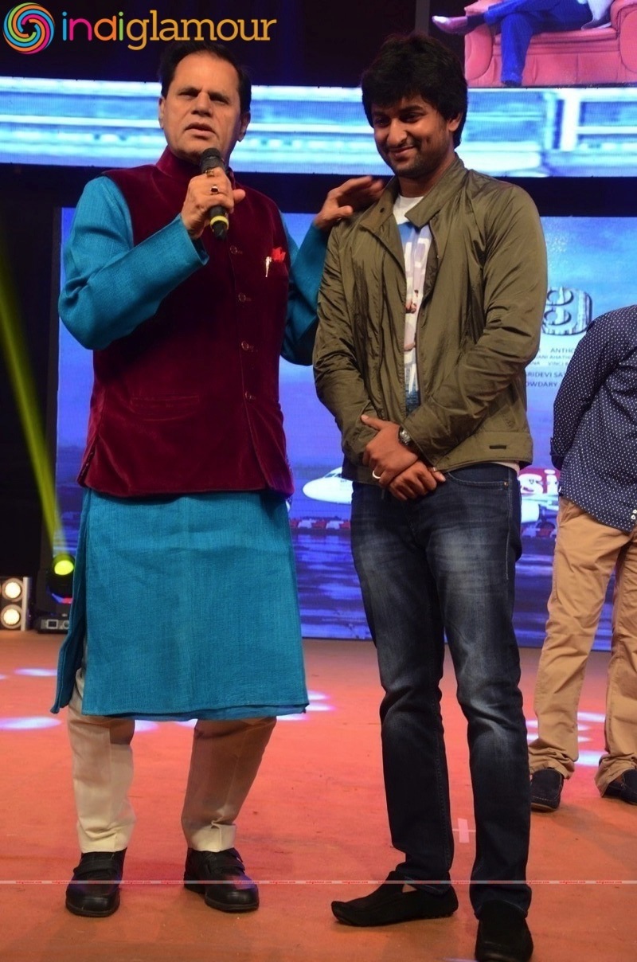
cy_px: 481
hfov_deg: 22.5
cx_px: 318
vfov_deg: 33.5
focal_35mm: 60
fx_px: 1600
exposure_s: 1/60
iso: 1000
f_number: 5
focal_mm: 40
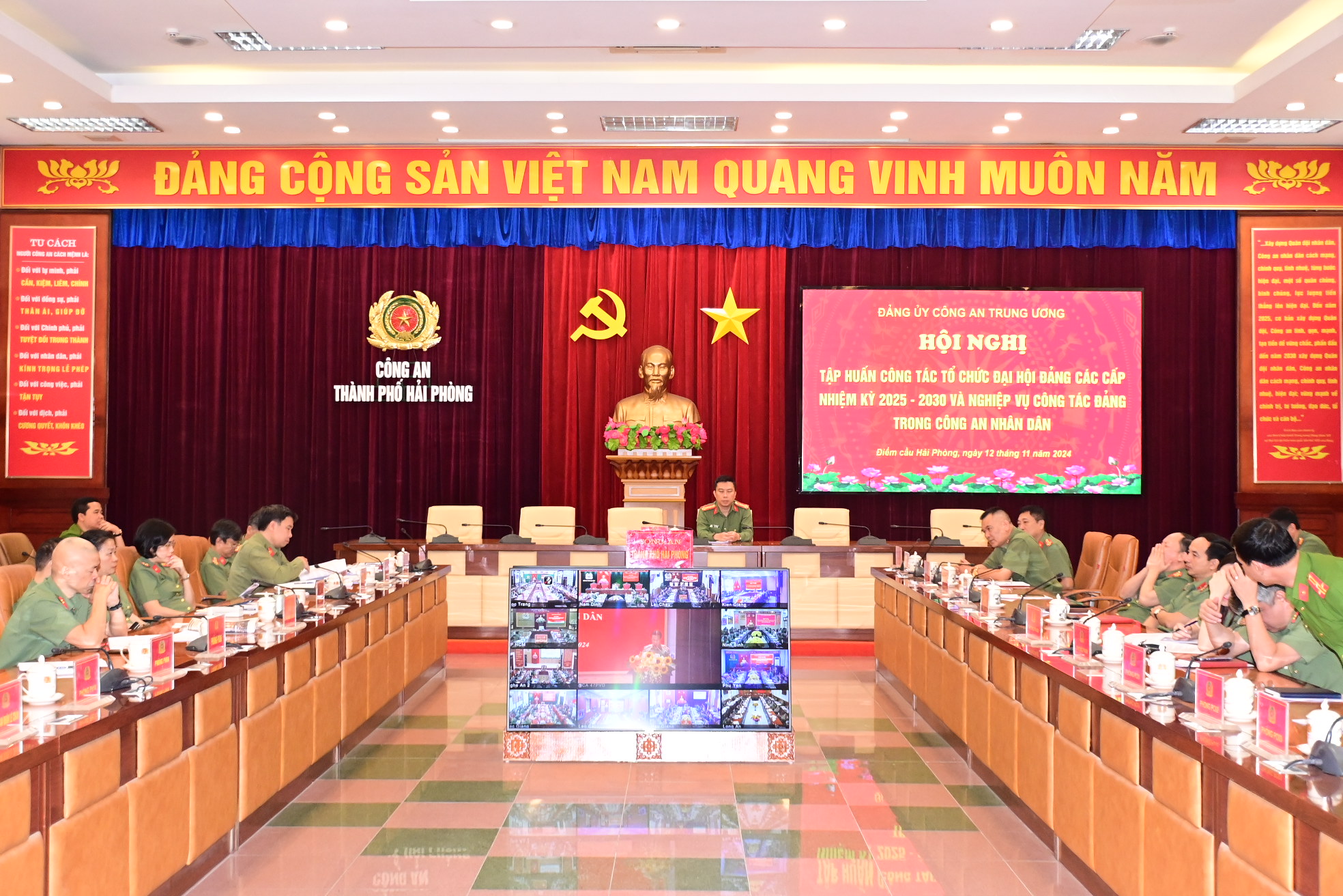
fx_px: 1492
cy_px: 448
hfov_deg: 48.5
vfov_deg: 33.4
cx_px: 672
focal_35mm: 40
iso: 2500
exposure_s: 1/200
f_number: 4
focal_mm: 27
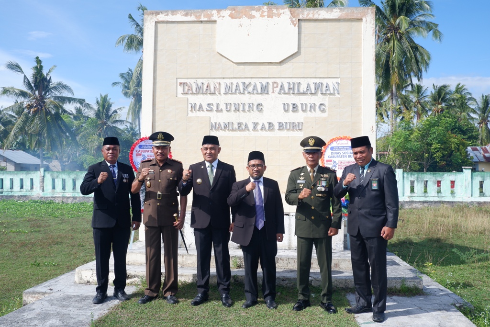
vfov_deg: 41.1
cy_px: 164
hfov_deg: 58.7
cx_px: 245
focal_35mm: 32
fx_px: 436
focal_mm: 21.5
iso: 200
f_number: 9
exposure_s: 1/350
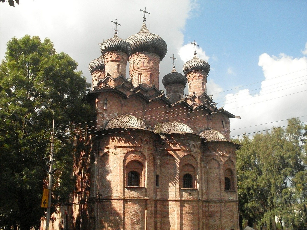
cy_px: 115
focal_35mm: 38
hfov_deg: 49.0
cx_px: 154
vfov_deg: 37.7
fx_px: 337
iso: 400
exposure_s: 1/750
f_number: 8.4
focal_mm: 6.3
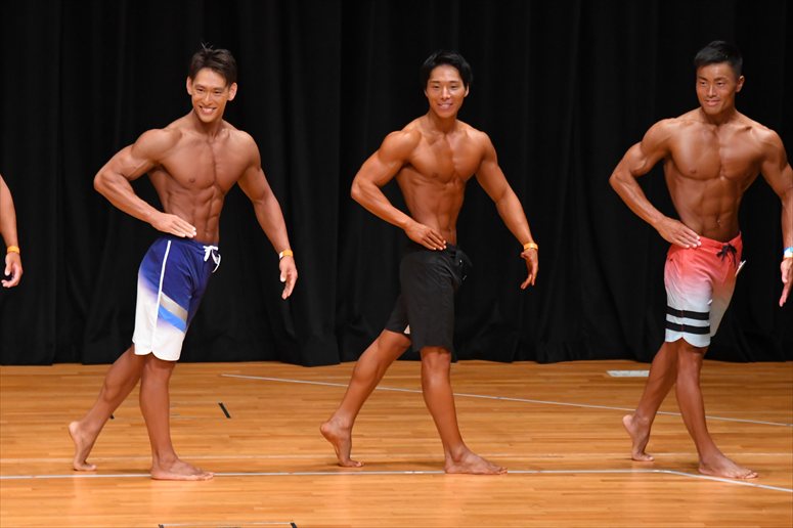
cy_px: 264
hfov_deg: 7.6
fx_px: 5945
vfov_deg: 5.1
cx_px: 396
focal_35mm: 270
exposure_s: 1/400
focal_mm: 180
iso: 4000
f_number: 5.6
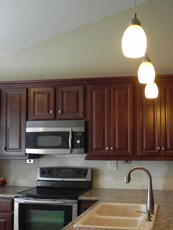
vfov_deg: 42.6
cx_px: 126
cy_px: 144
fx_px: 293
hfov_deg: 32.4
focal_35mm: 44
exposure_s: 1/35
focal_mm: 5.2
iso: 160
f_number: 2.8
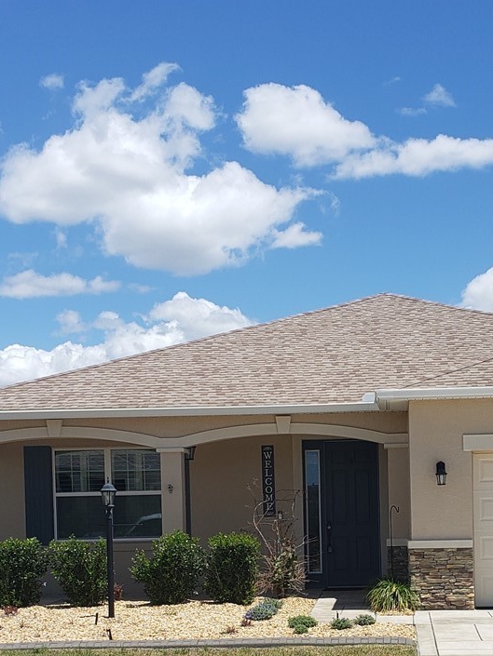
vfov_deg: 31.5
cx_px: 376
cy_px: 556
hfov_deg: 24.5
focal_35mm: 59
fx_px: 1120
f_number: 2.4
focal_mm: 4.3
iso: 50
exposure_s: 1/1834
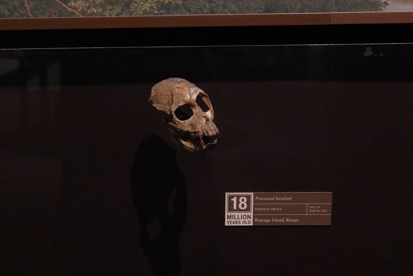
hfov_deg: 48.5
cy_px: 138
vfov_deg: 33.4
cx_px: 206
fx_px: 459
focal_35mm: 40
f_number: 5
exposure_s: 1/80
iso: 10000
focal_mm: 40
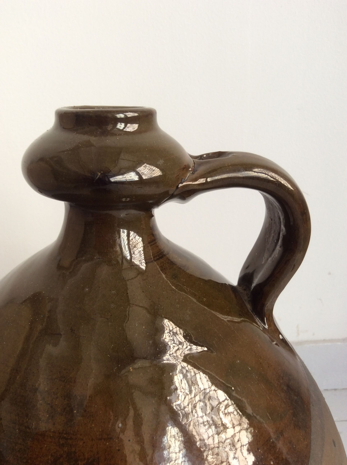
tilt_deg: -20.8
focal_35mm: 32
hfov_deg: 44.1
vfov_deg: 56.9
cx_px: 174
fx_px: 429
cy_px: 232
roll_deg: +1.8
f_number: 2.4
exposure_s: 1/25
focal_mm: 3.3
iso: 32
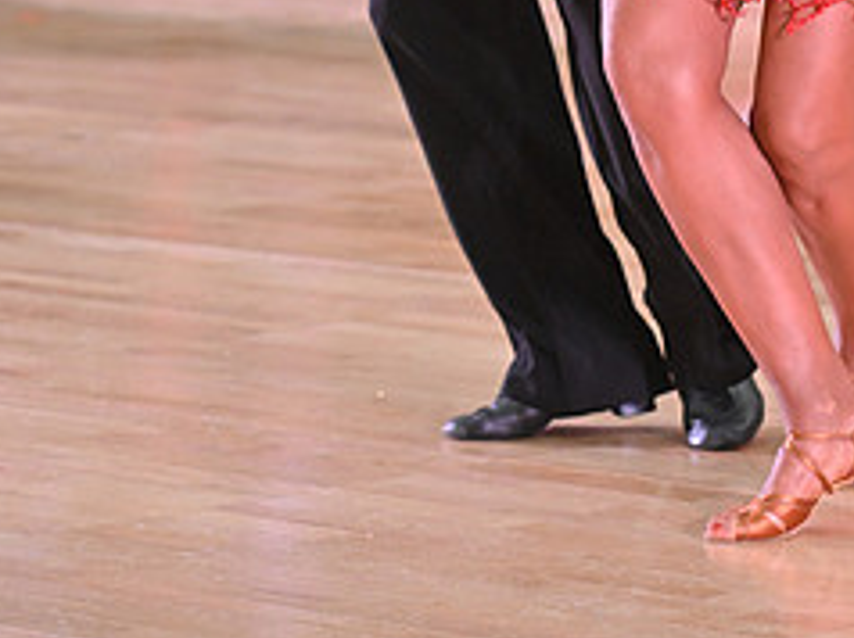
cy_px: -387
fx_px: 7517
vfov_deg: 4.8
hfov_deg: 6.5
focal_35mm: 305
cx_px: 608
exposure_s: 1/400
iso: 4000
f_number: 4.5
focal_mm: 130
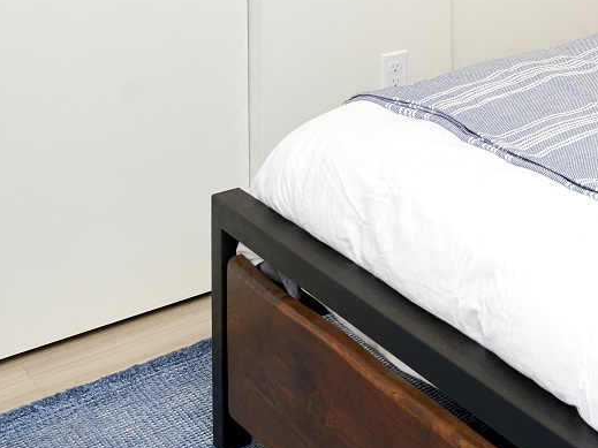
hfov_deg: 26.1
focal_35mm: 63
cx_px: 780
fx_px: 1088
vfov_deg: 20.3
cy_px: -207
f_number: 8
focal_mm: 17
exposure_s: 1/13
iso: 100
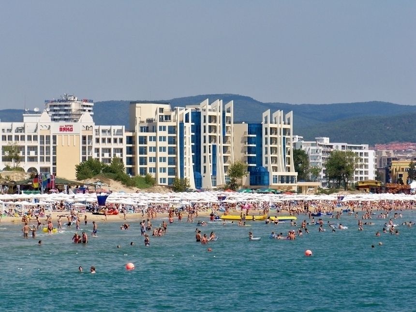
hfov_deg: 10.6
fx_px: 2235
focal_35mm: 186
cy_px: 156
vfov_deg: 8.0
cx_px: 208
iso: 80
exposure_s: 1/800
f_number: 5
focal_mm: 27.5
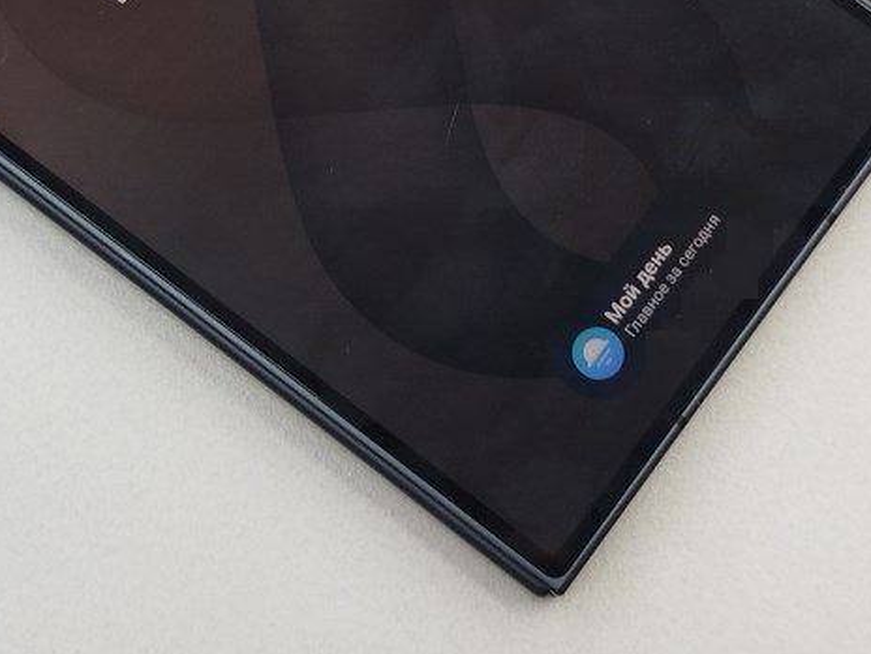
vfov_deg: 13.8
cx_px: 338
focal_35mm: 106
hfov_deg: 18.5
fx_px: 2667
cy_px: 39
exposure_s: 1/50
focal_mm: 5.31
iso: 100
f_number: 1.7
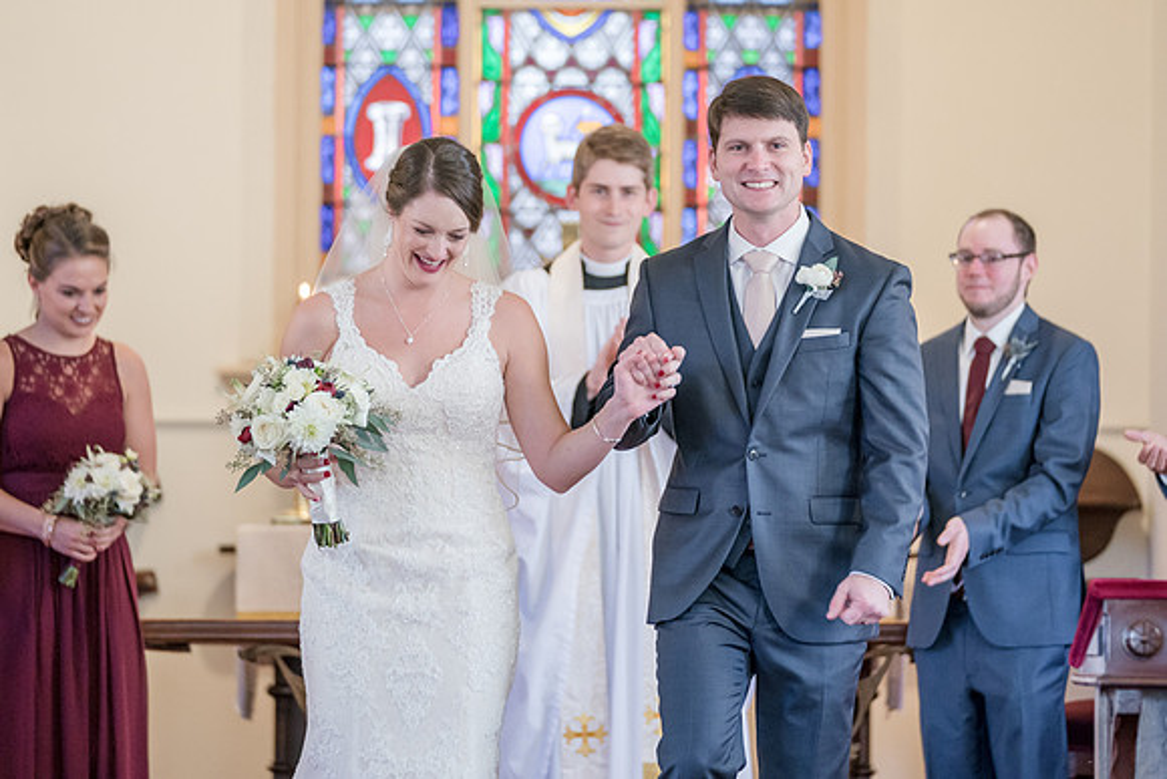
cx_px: 593
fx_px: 5356
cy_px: 362
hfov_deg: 12.4
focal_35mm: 165
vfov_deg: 8.3
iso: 2000
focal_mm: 140
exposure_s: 1/160
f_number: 2.8
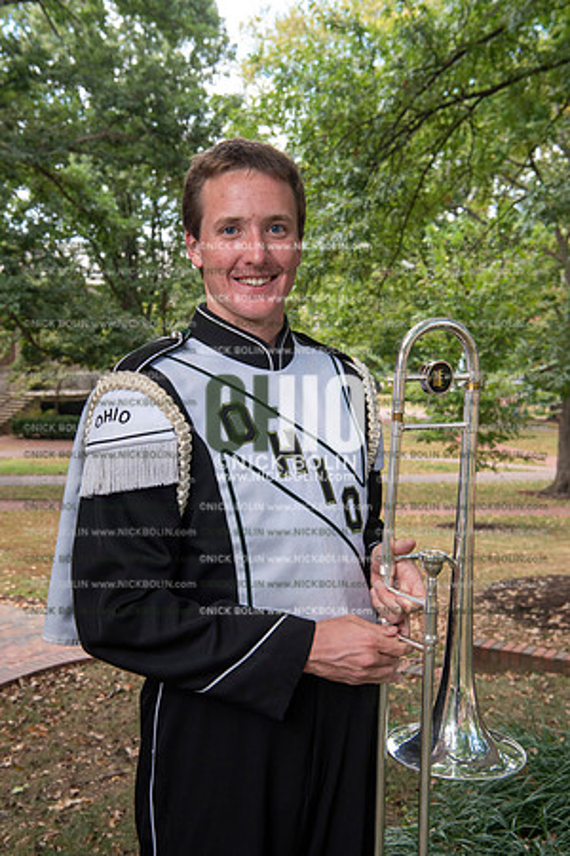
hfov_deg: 28.1
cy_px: 428
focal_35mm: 48
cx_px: 285
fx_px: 1140
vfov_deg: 41.1
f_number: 8
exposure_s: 1/100
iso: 500
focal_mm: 48
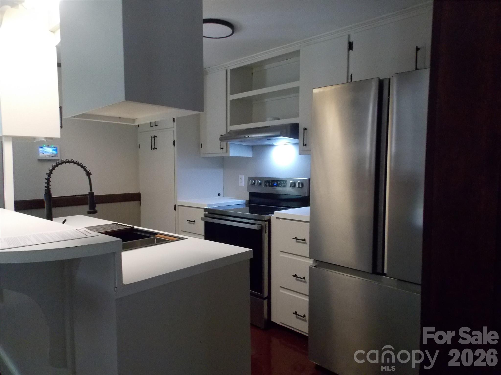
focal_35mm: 24
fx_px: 347
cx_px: 250
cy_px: 188
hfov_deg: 71.6
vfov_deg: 56.8
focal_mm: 4.3
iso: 400
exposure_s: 1/13
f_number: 3.1
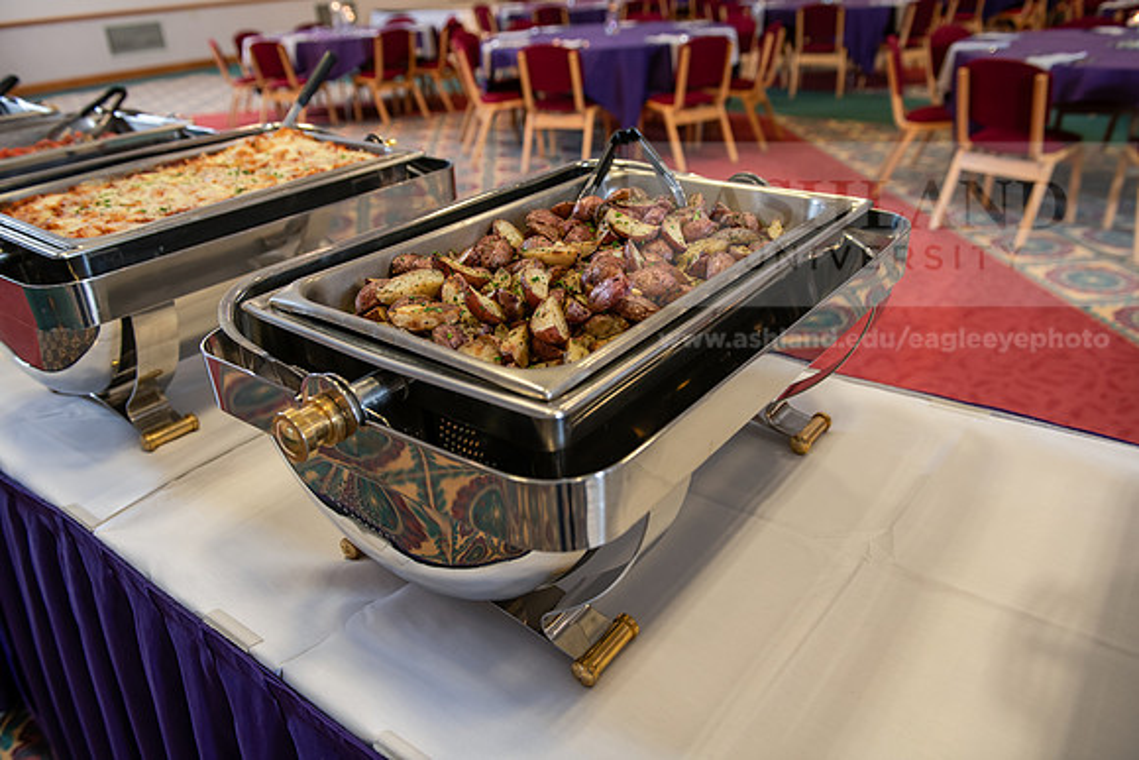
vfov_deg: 46.4
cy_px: 380
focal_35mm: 28
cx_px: 570
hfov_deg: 65.5
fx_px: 886
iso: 500
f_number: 3.5
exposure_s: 1/100
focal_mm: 28
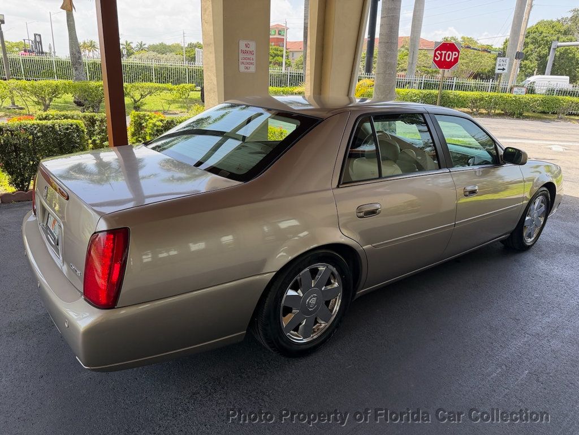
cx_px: 290
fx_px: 401
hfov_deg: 71.6
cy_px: 218
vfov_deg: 56.8
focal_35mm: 24
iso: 100
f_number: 1.78
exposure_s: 1/612
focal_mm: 6.76
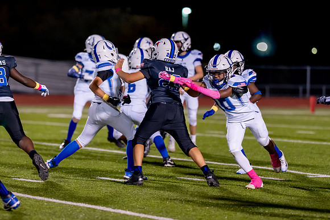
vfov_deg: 5.8
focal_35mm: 236
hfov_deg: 8.7
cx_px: 149
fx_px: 2163
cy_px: 88
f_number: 1.8
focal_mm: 135
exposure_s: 1/1000
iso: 2000
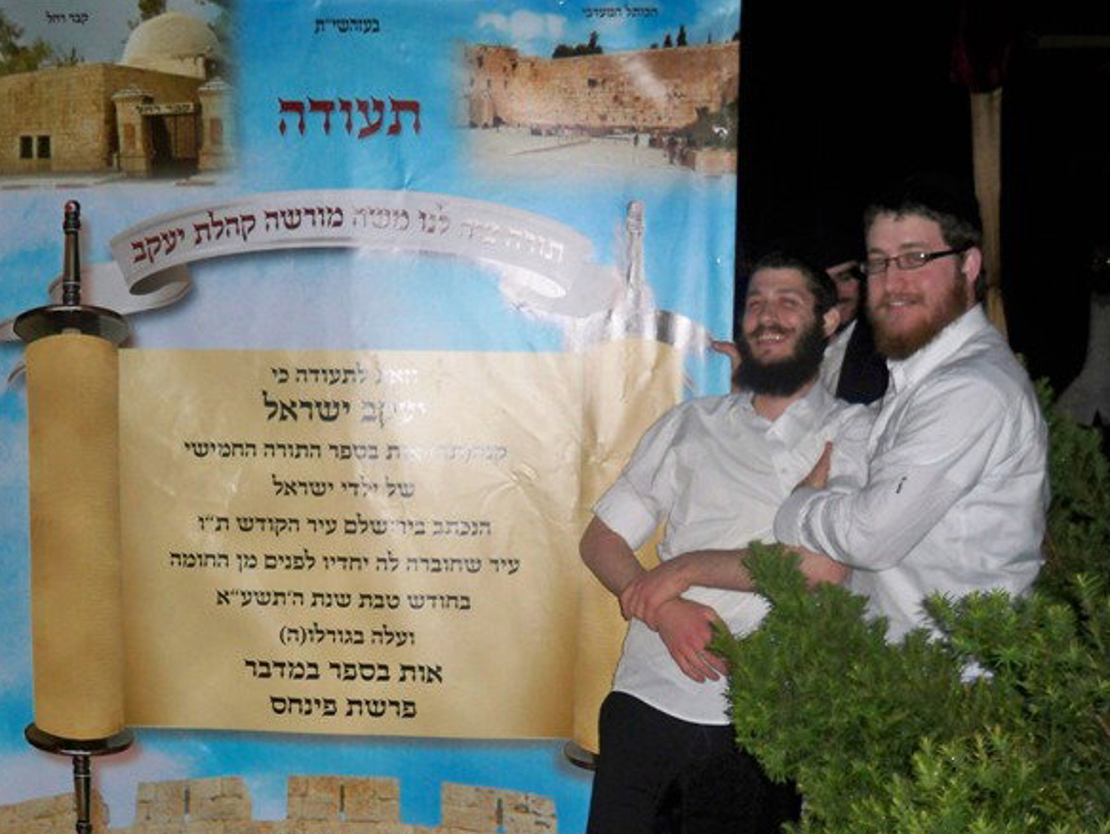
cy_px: 566
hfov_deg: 39.4
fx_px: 1540
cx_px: 417
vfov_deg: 30.0
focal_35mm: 48
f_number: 3.1
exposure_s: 1/60
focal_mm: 6.3
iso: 200
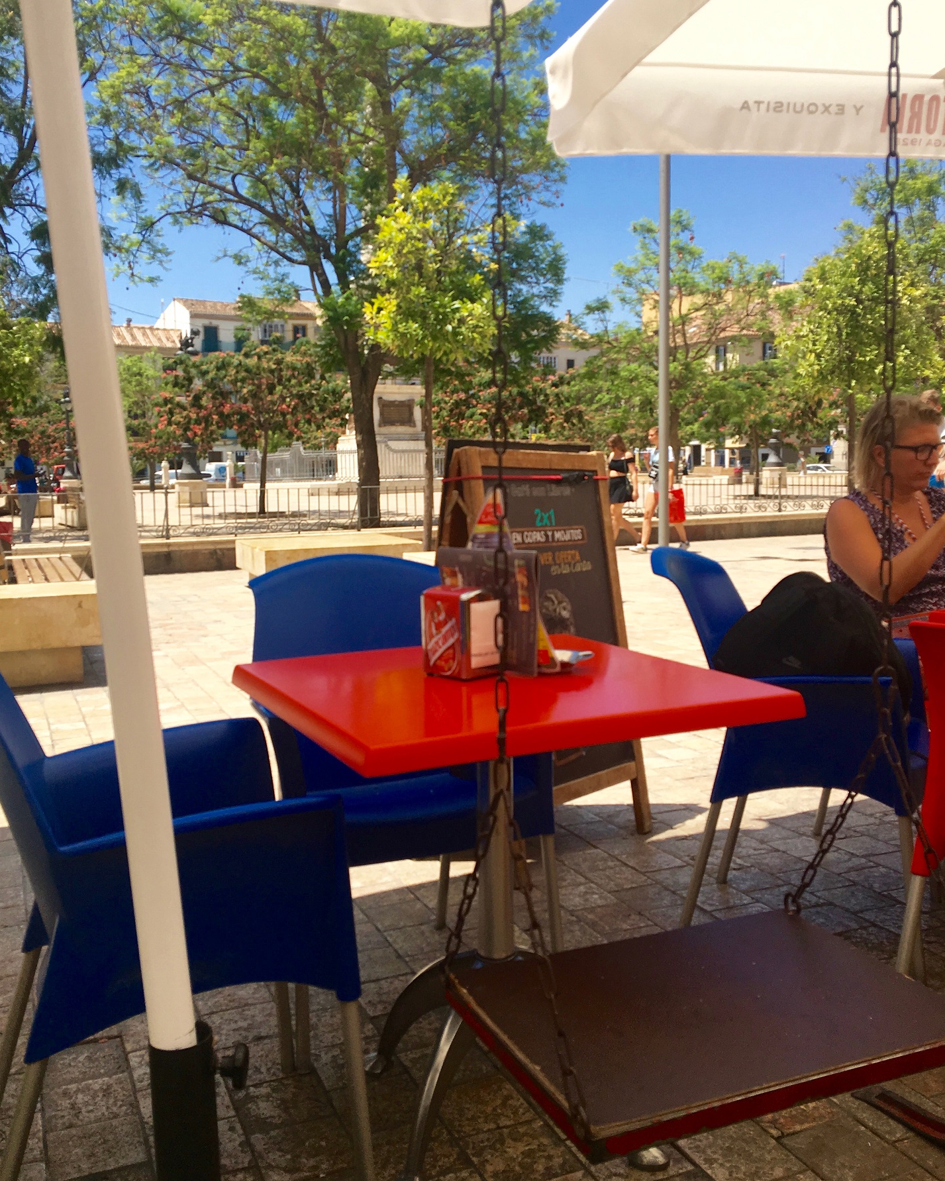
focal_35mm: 32
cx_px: 455
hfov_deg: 45.8
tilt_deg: -4.0
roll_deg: +0.4
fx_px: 1118
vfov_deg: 55.6
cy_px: 557
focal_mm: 4.15
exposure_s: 1/1221
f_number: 2.2
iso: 25
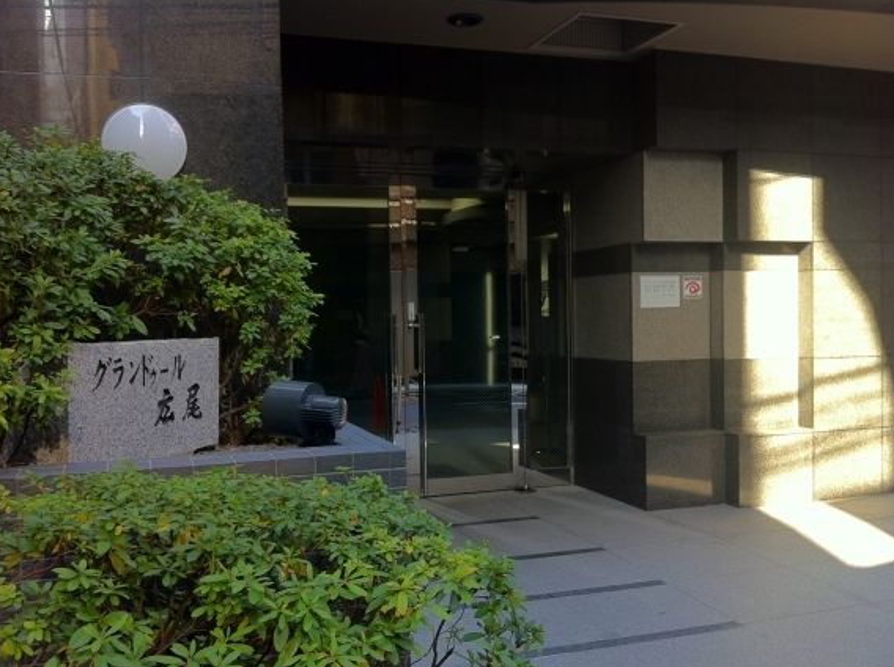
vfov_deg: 38.6
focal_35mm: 37
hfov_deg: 50.2
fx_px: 954
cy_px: 348
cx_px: 433
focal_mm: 3.85
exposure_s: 1/20
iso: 80
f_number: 2.8
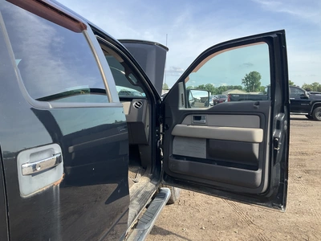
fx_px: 269
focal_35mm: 29
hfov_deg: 61.7
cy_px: 120
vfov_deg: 48.2
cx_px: 160
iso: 25
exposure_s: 1/556
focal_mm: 3
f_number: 1.8
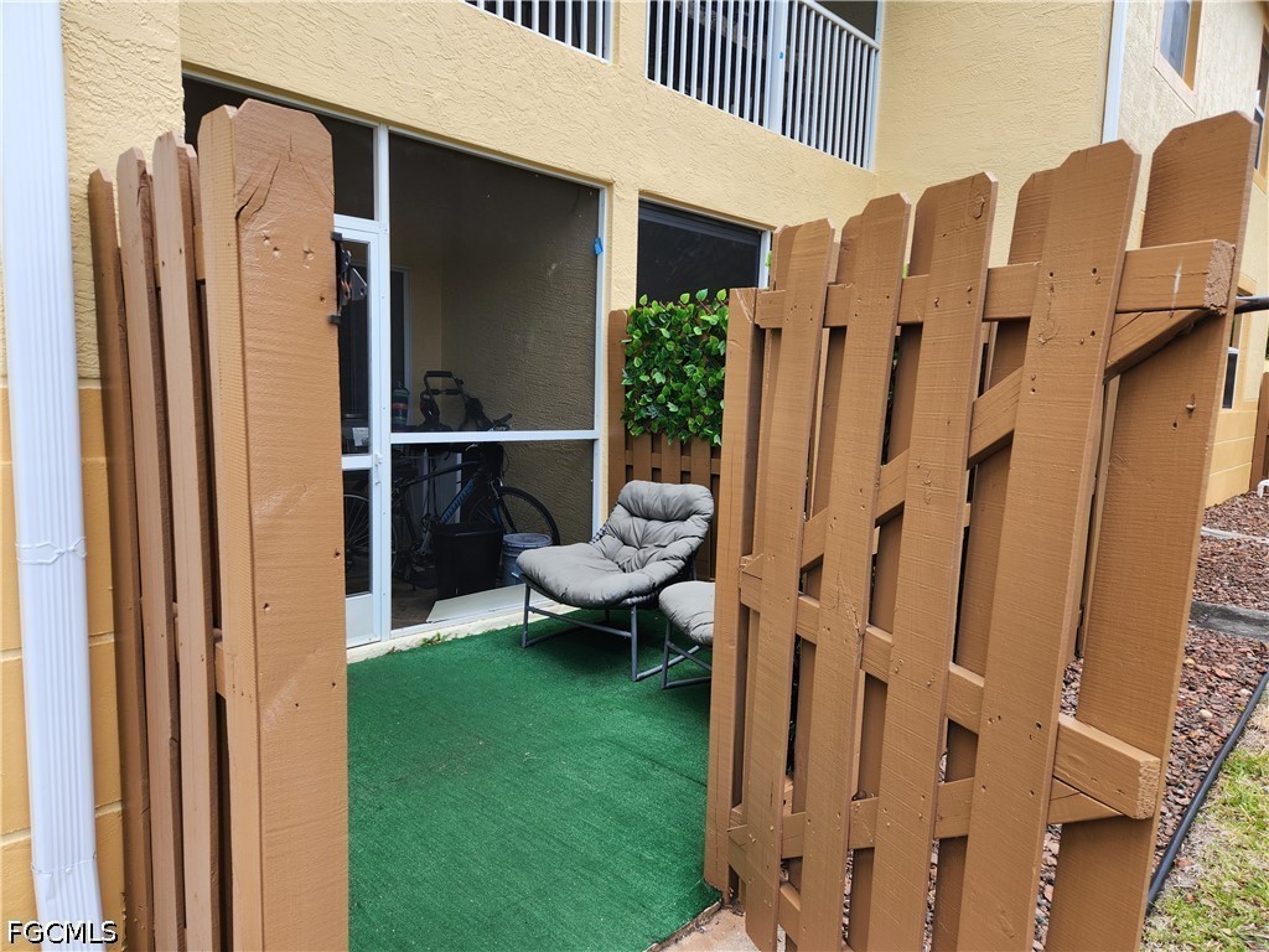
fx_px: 843
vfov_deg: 58.9
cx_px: 634
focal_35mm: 23
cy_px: 476
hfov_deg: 73.9
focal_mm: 5.4
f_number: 1.8
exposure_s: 1/265
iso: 20
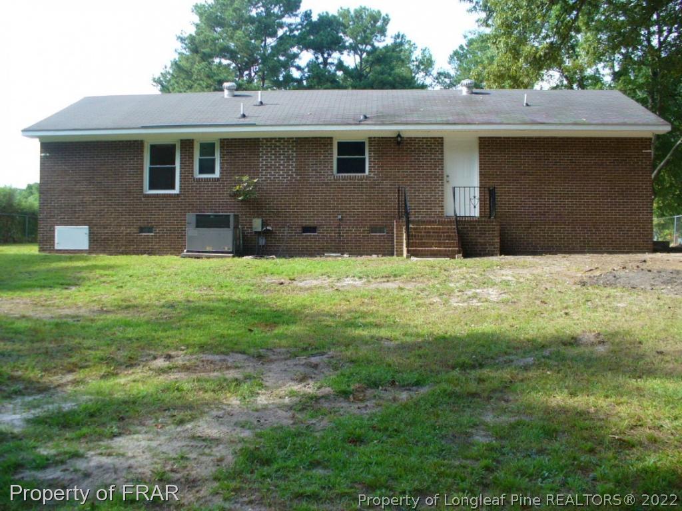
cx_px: 341
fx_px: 729
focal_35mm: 37
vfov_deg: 38.7
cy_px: 256
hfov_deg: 50.1
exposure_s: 1/320
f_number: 2.8
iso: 100
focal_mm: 6.1
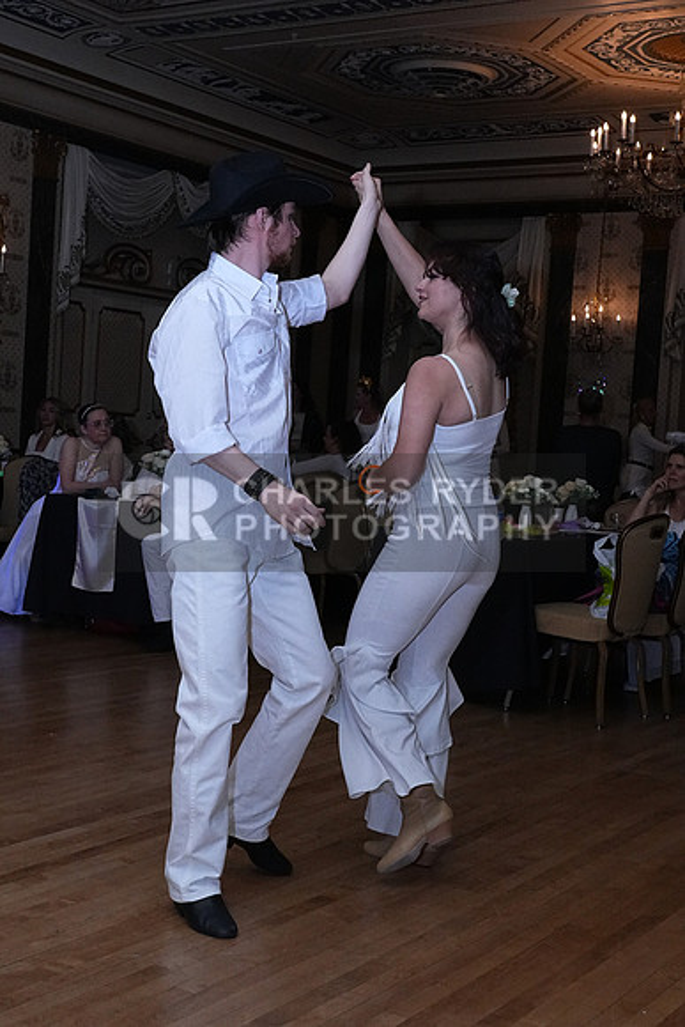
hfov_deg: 29.3
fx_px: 1312
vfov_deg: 42.7
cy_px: 514
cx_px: 342
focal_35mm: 46
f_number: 7.1
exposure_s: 1/200
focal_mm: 31
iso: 5000
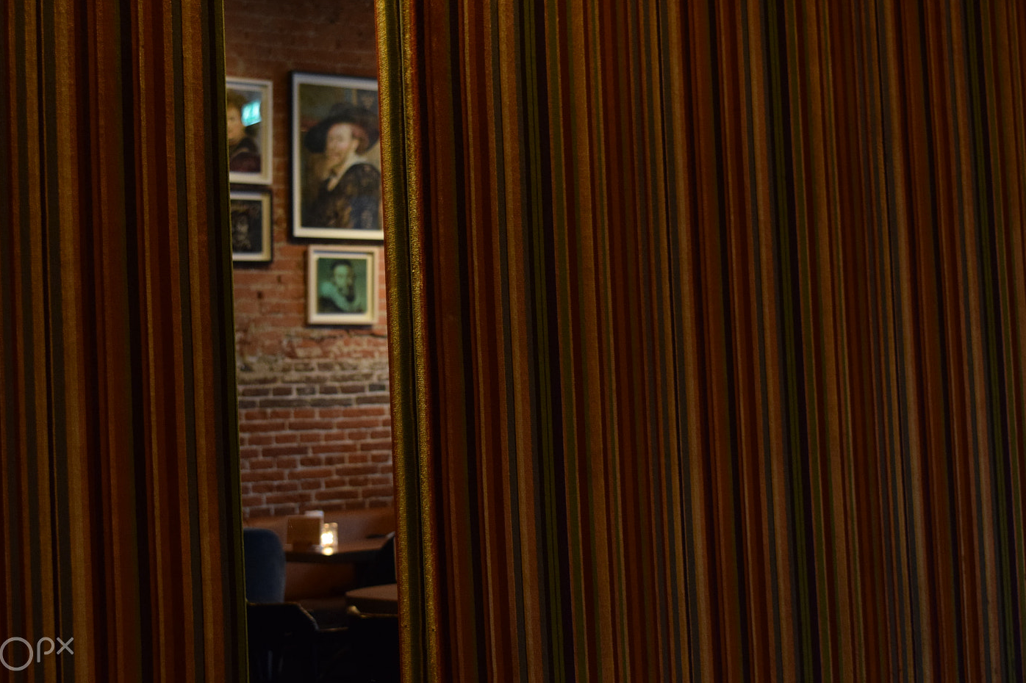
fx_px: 1567
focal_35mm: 55
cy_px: 359
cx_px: 479
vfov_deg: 24.6
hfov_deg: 36.2
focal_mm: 32
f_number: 5.6
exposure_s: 1/15
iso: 1600
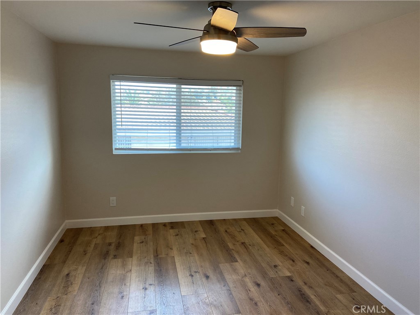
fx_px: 315
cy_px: 158
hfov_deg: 67.3
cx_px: 210
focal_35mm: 26
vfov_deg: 53.1
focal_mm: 4.25
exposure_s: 1/120
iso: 100
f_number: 1.8
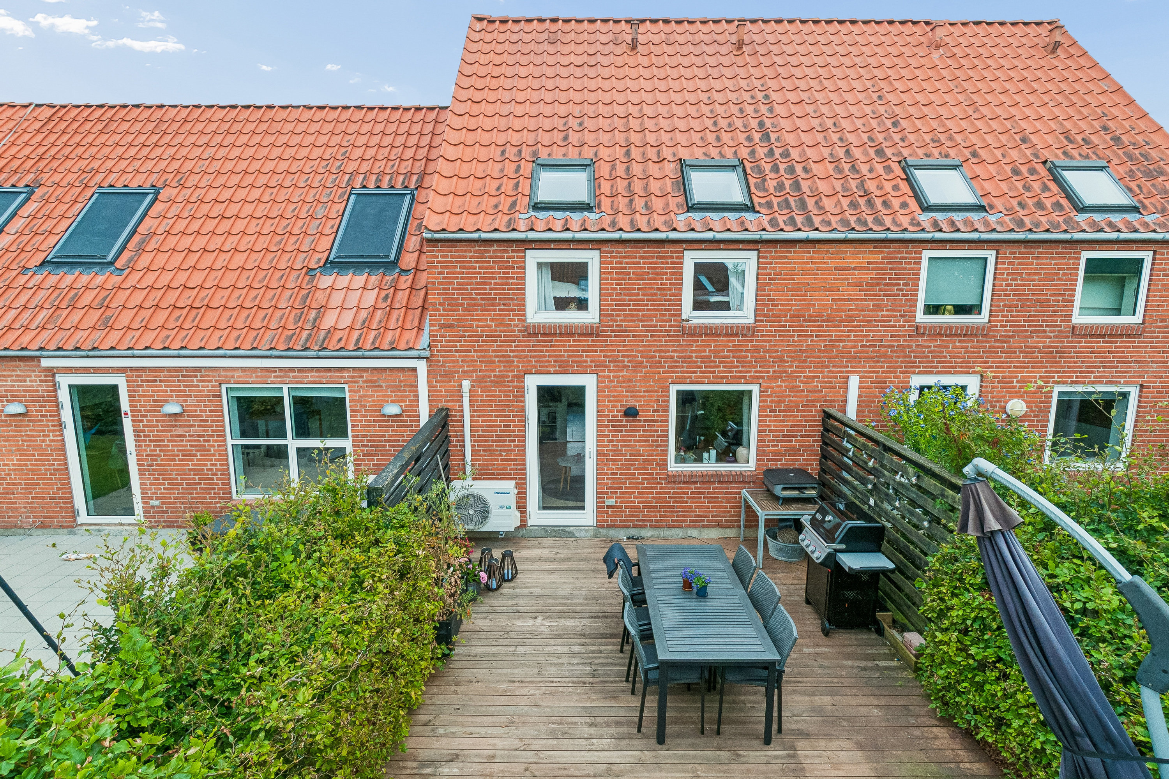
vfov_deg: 67.4
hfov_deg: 90.0
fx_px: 584
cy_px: 390
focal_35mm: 18
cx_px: 584
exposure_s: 1/320
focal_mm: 12
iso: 400
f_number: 10
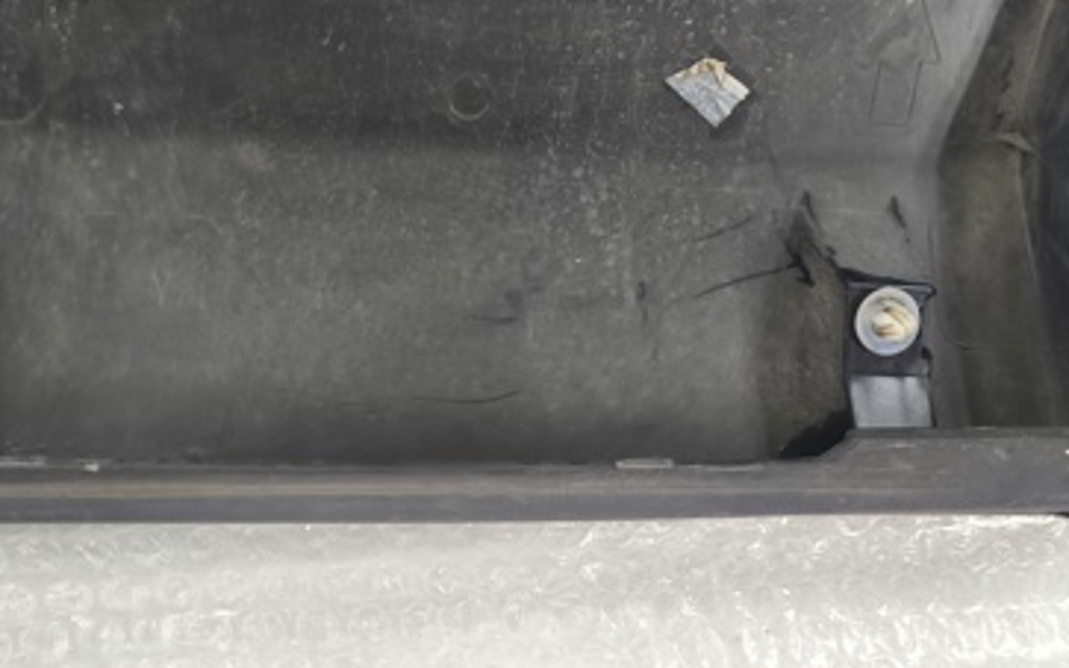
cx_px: 477
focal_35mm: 43
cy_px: 356
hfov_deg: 46.1
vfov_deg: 29.9
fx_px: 1253
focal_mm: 5.35
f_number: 1.7
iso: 400
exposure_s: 1/100
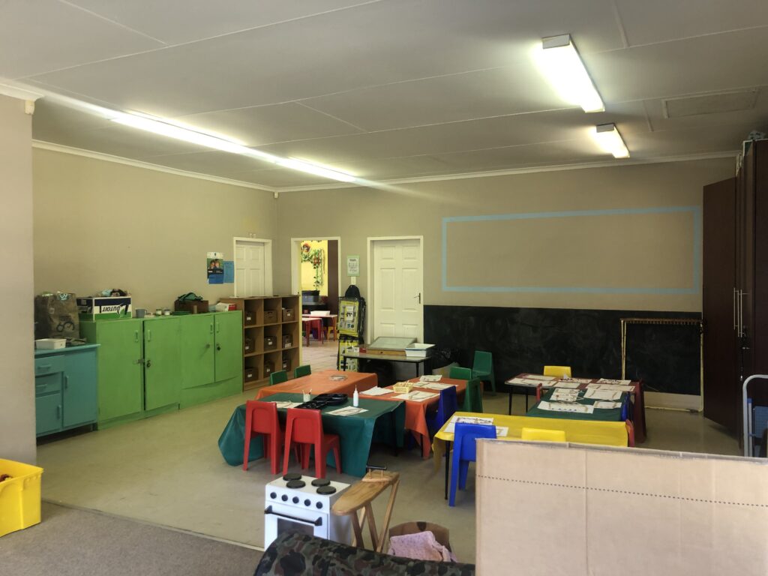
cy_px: 288
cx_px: 384
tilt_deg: +0.3
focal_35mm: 28
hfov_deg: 63.4
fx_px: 621
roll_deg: +1.5
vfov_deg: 49.7
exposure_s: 1/20
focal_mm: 3.99
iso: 40
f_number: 1.8
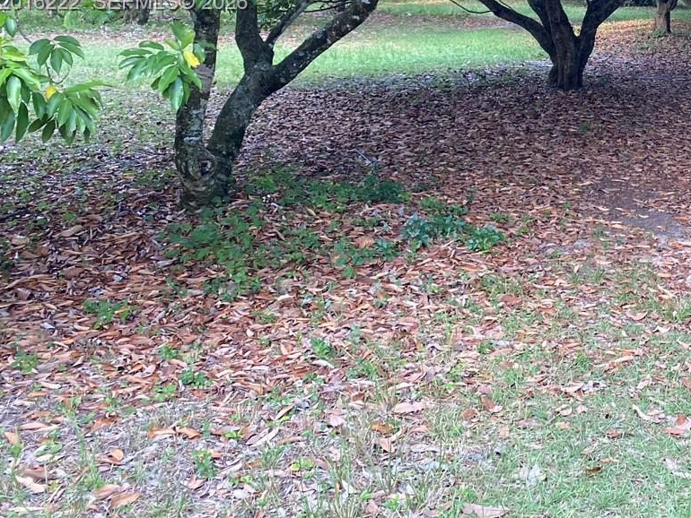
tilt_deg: -1.2
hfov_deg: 32.7
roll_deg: -1.5
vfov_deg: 25.7
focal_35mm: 54
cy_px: 4
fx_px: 1078
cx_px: 687
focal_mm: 4.25
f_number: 1.8
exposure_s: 1/121
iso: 100
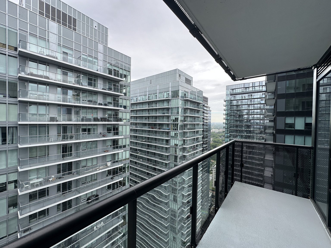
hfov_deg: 102.1
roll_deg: -1.8
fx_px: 134
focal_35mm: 14
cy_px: 124
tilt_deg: -1.5
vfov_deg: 85.7
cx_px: 166
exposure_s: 1/393
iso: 40
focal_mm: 2.22
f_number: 2.2
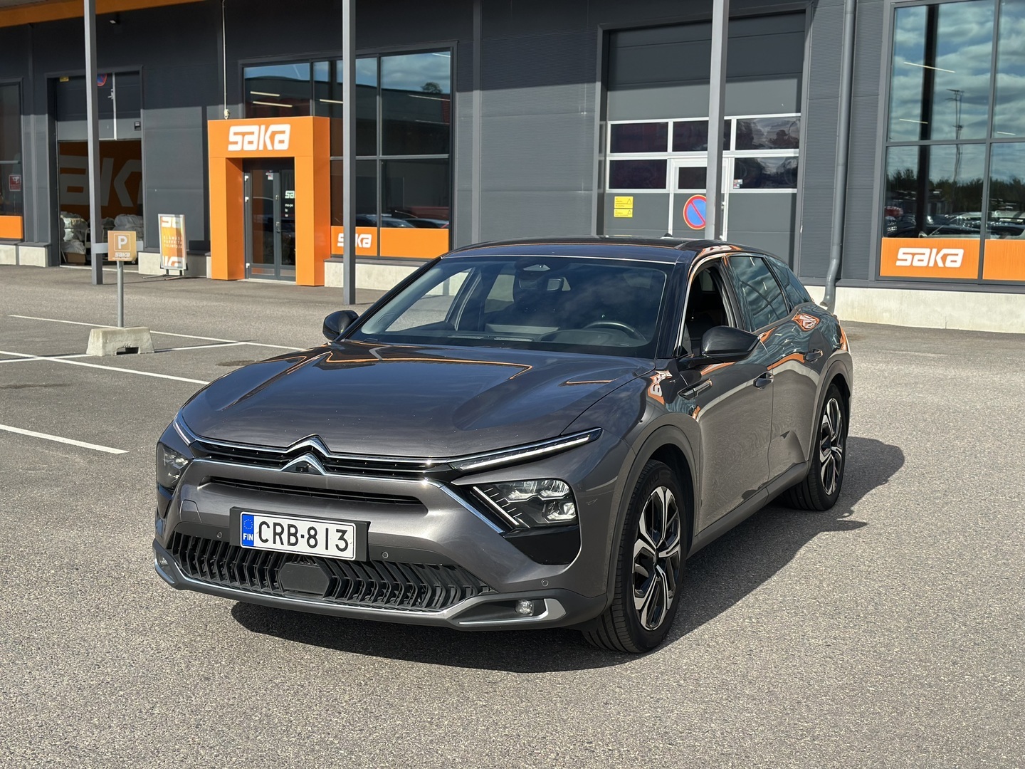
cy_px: 384
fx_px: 1421
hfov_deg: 39.7
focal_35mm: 48
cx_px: 512
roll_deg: -1.4
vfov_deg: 30.3
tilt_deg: -7.0
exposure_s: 1/4016
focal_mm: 6.86
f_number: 1.78
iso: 100
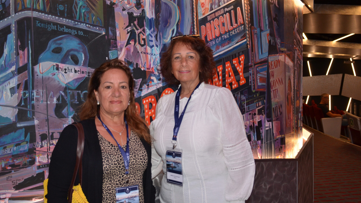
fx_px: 407
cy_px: 112
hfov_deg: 47.8
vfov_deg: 28.0
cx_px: 181
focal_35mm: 43
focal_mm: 27
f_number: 4
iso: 800
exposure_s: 1/60
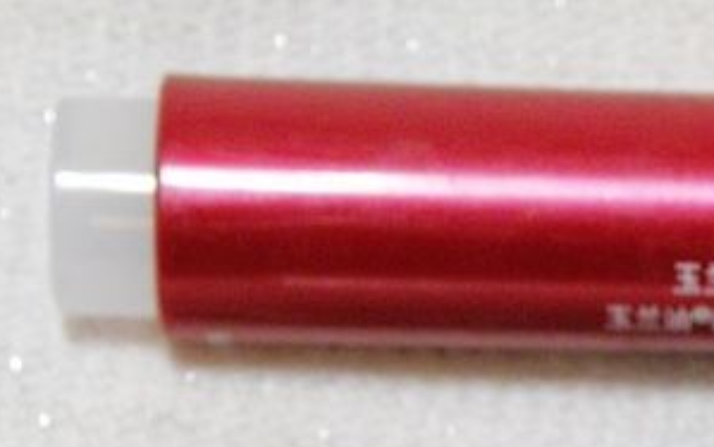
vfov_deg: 5.1
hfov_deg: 8.1
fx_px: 5002
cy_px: 516
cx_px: 626
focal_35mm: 257
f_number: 4.2
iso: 400
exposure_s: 1/8
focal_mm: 21.47
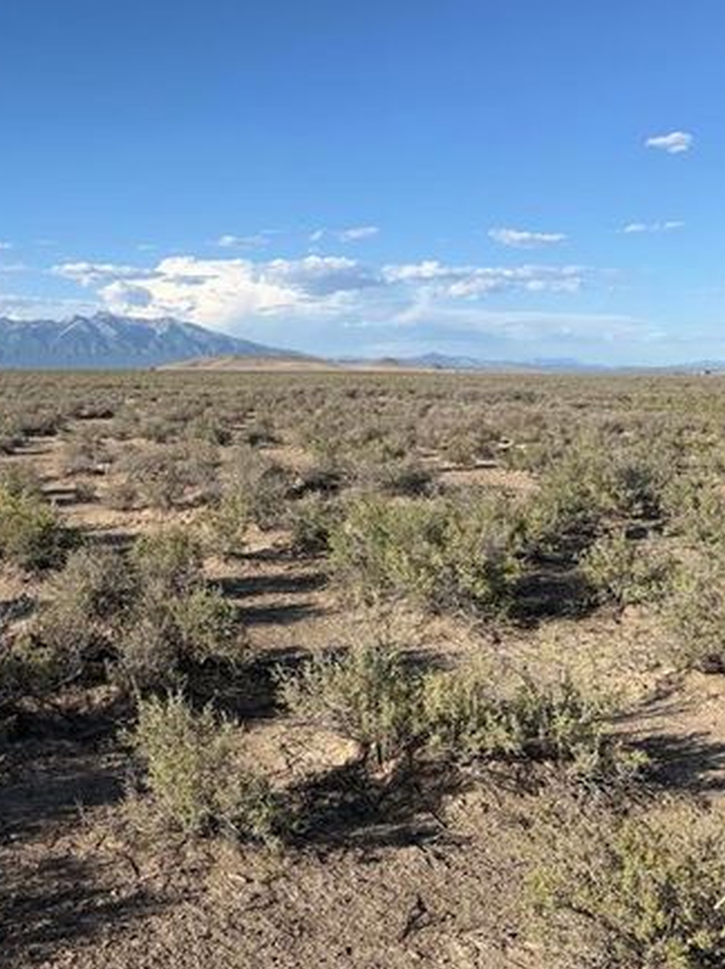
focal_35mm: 37
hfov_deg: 37.5
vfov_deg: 49.0
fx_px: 1035
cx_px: 170
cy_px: 299
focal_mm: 6.76
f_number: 1.78
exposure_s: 1/4673
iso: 80
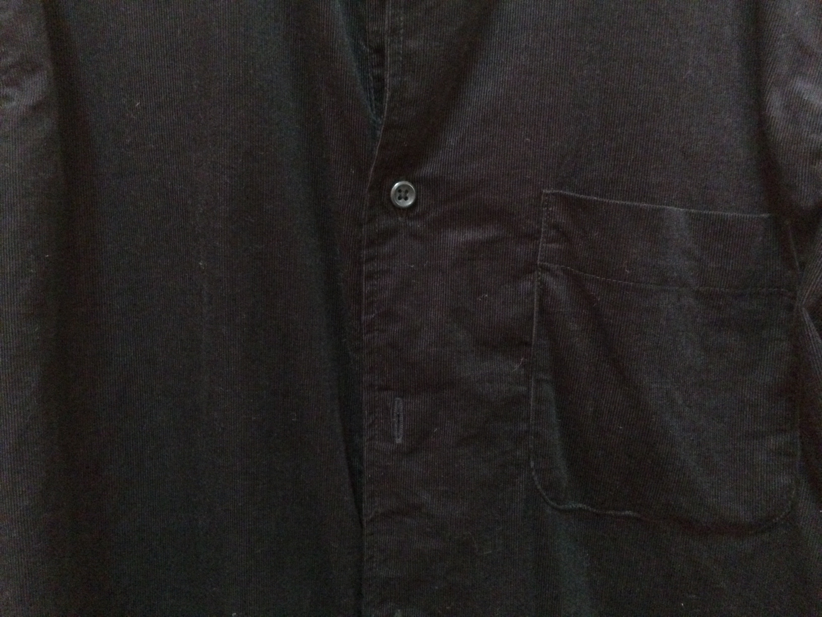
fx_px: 689
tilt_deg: -8.6
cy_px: 308
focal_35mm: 29
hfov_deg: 61.7
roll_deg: +3.2
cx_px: 411
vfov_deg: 48.2
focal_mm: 4.15
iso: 1600
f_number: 2.2
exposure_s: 1/17
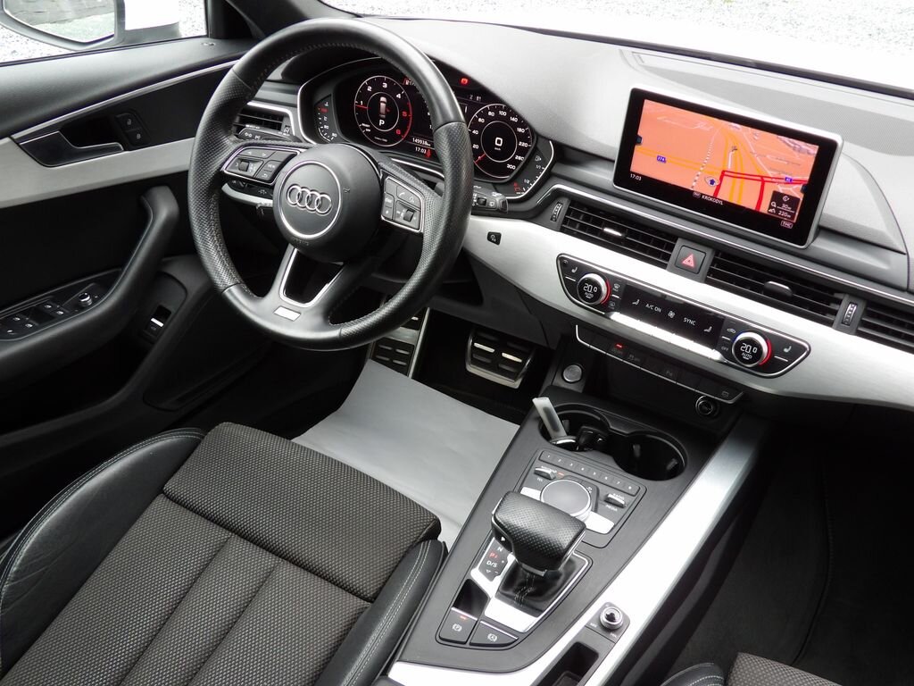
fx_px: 871
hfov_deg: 55.4
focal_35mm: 33
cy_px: 343
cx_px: 457
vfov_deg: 42.9
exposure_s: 1/33
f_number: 3.6
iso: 169
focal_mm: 5.9
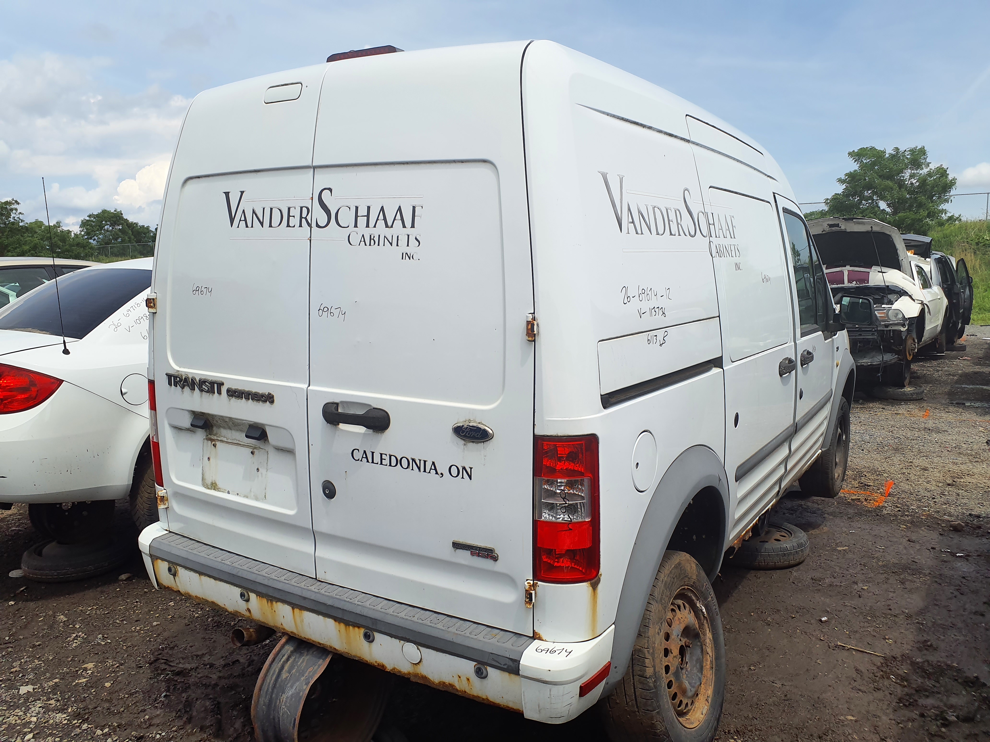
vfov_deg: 51.4
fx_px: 772
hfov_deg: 65.3
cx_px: 495
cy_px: 371
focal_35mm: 27
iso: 40
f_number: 1.9
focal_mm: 3.58
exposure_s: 1/2080
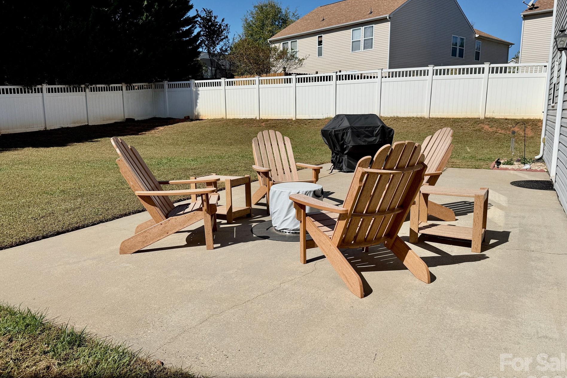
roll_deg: +0.0
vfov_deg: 47.9
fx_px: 425
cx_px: 292
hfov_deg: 67.4
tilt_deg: -9.1
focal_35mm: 27
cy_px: 180
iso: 80
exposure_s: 1/9091
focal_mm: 6.76
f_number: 1.78
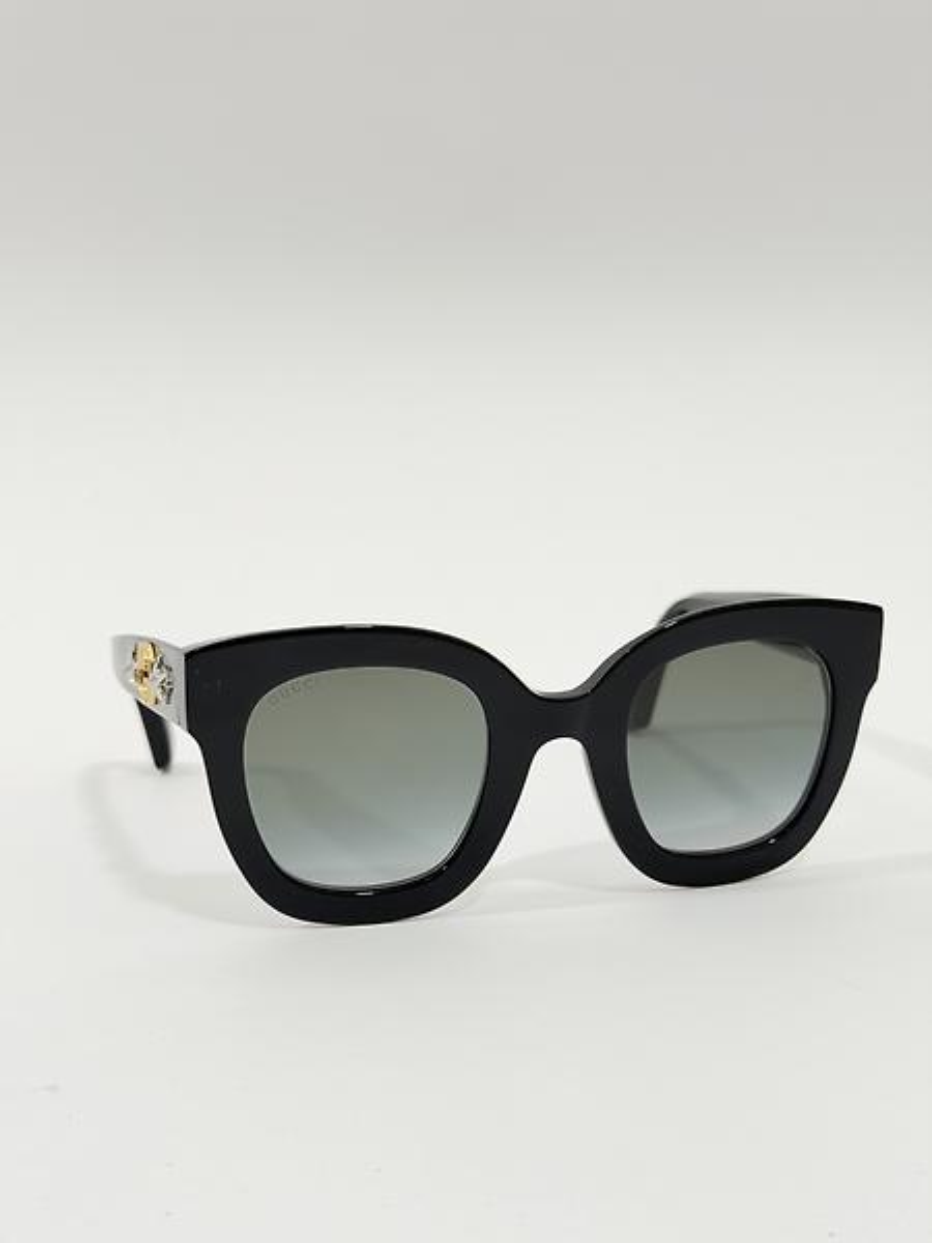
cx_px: 466
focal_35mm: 48
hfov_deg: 30.3
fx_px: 1723
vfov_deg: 39.7
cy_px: 622
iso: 100
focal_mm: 6.76
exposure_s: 1/50
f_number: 1.78
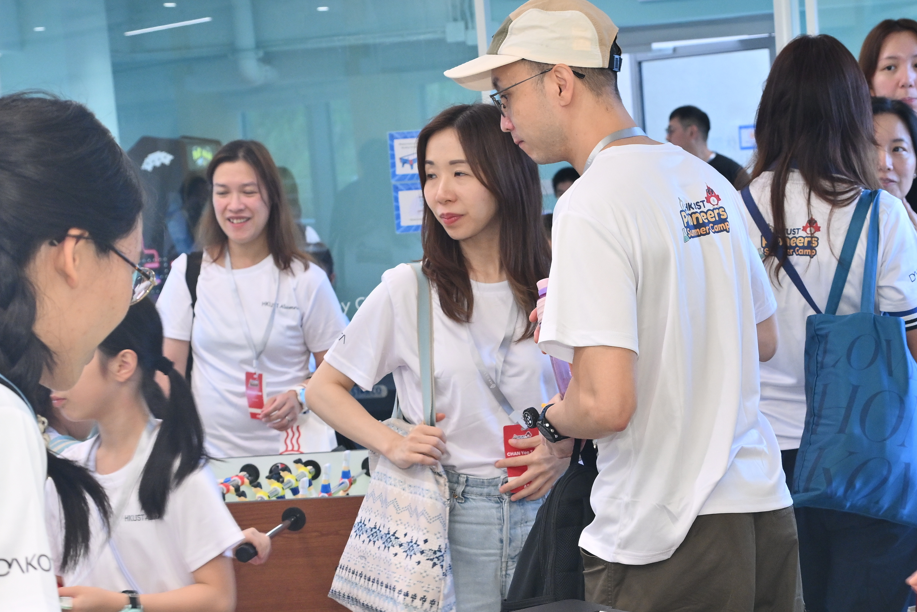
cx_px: 648
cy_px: 447
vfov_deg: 16.4
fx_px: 2114
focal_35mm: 83
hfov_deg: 24.3
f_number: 5.6
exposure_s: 1/125
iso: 800
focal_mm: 39
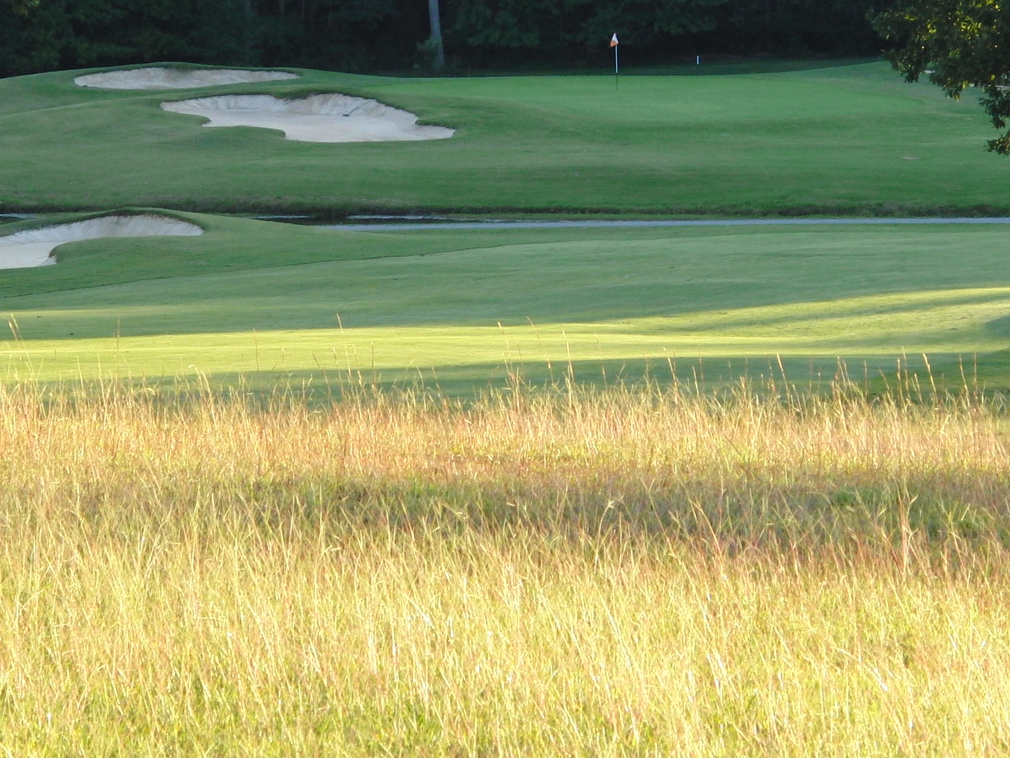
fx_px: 7761
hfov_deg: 7.4
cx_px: 438
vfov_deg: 5.6
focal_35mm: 266
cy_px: 158
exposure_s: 1/80
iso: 100
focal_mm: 26.9
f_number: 4.8
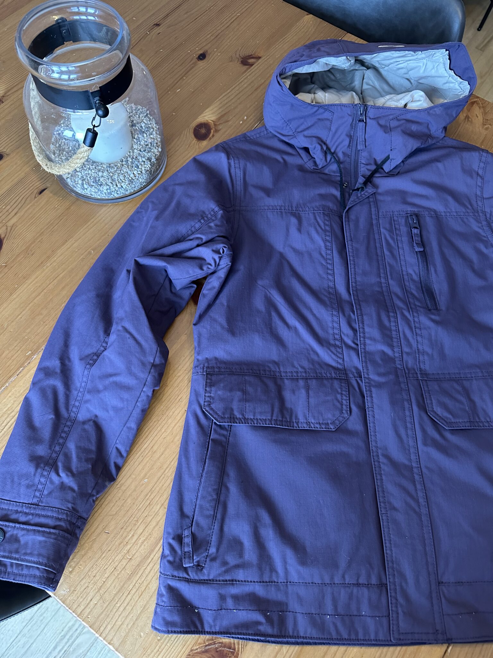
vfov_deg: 71.6
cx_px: 246
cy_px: 329
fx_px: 456
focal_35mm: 24
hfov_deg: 56.8
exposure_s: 1/60
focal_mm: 6.86
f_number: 1.78
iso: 500
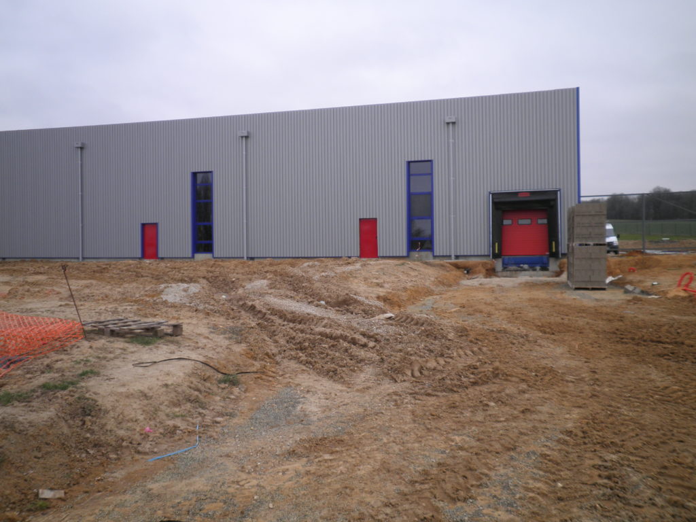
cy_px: 261
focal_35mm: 31
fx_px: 623
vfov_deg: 45.4
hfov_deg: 58.4
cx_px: 348
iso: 64
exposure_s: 1/160
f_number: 2.8
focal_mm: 5.5
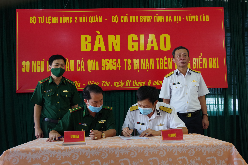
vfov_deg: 31.9
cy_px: 82
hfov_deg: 46.4
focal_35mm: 42
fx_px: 289
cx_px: 124
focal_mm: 28
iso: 1600
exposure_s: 1/60
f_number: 5.6
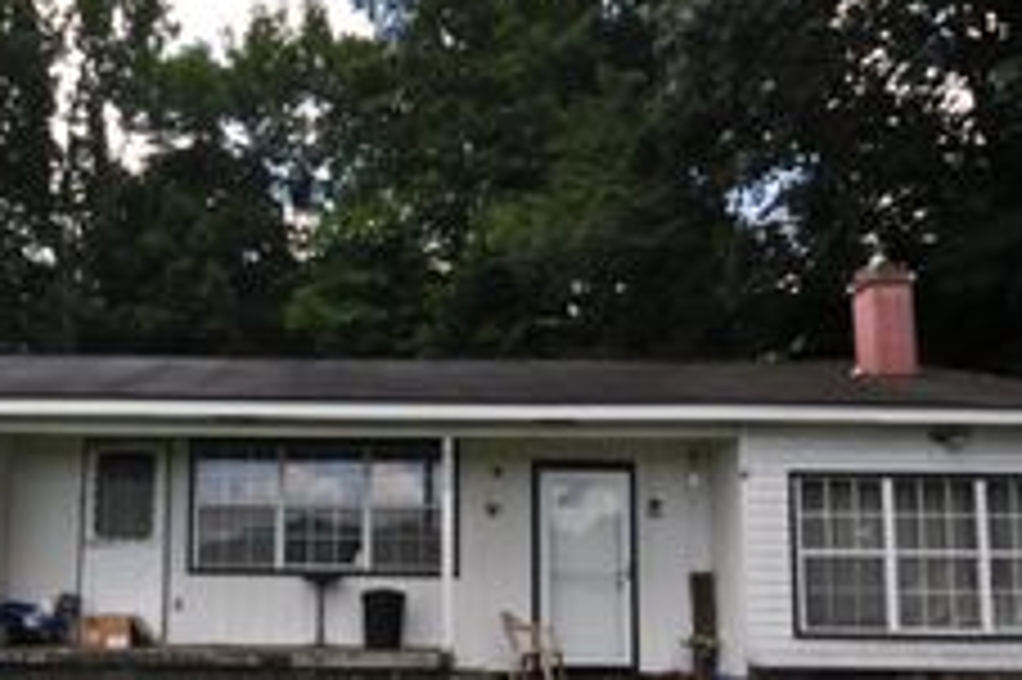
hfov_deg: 55.8
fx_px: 936
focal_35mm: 33
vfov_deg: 39.0
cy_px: 500
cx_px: 324
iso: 200
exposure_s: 1/250
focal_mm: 10
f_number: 8
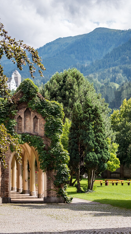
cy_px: 117
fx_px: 457
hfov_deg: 16.3
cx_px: 66
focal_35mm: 74
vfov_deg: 28.6
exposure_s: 1/800
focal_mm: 70
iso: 125
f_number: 2.8
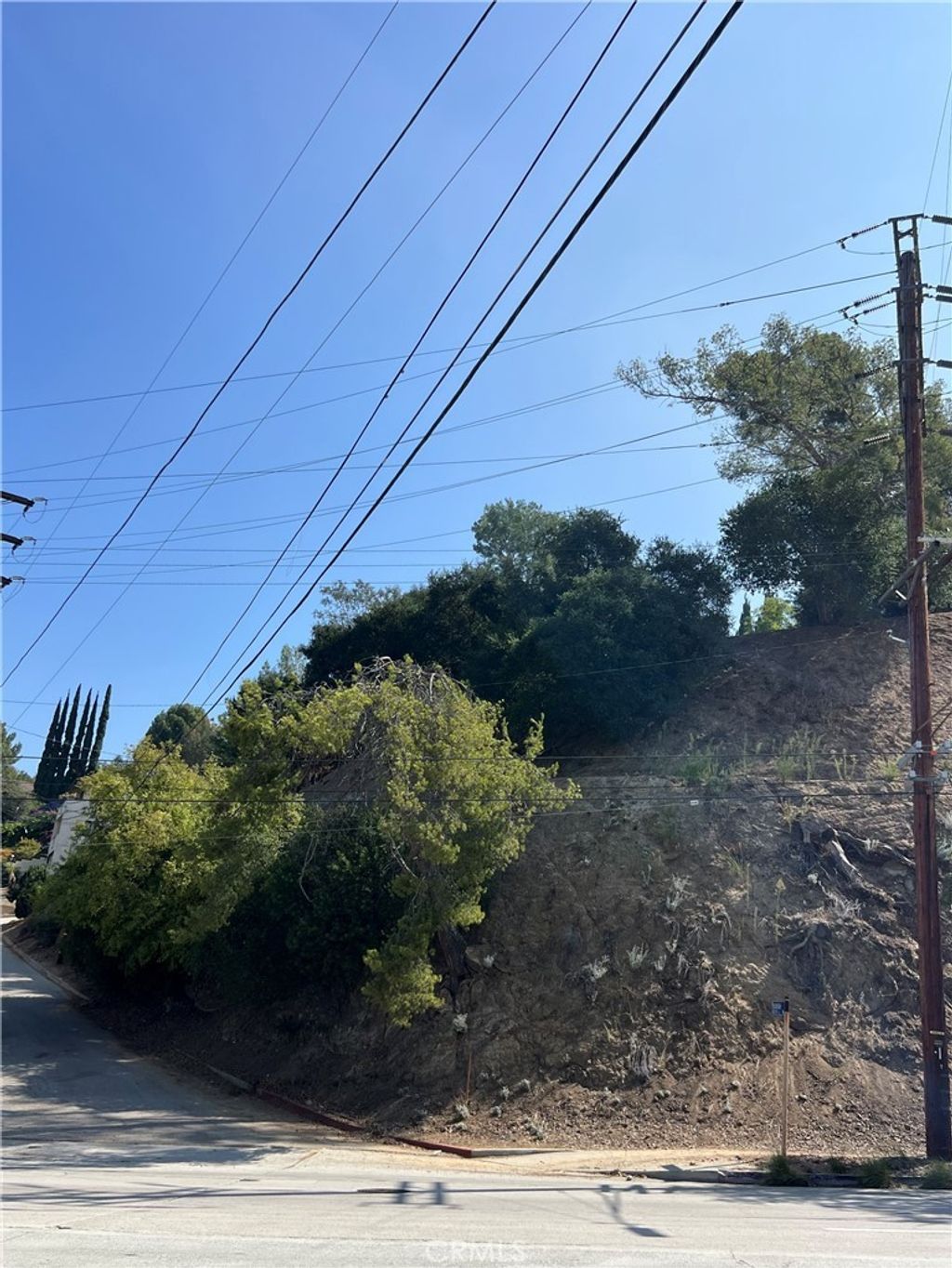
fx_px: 953
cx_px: 476
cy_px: 634
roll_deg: -1.1
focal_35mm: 26
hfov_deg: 53.1
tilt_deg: +19.9
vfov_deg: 67.3
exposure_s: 1/4444
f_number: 1.5
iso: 50
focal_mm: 5.7
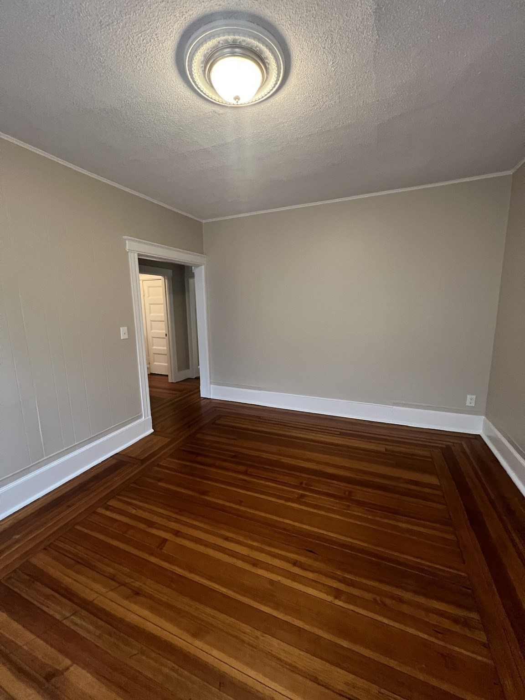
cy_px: 350
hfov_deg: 89.9
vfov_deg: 106.2
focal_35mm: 13
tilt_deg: -7.8
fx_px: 263
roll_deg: +1.8
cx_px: 262
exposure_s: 1/60
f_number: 1.8
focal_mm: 1.57
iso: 400
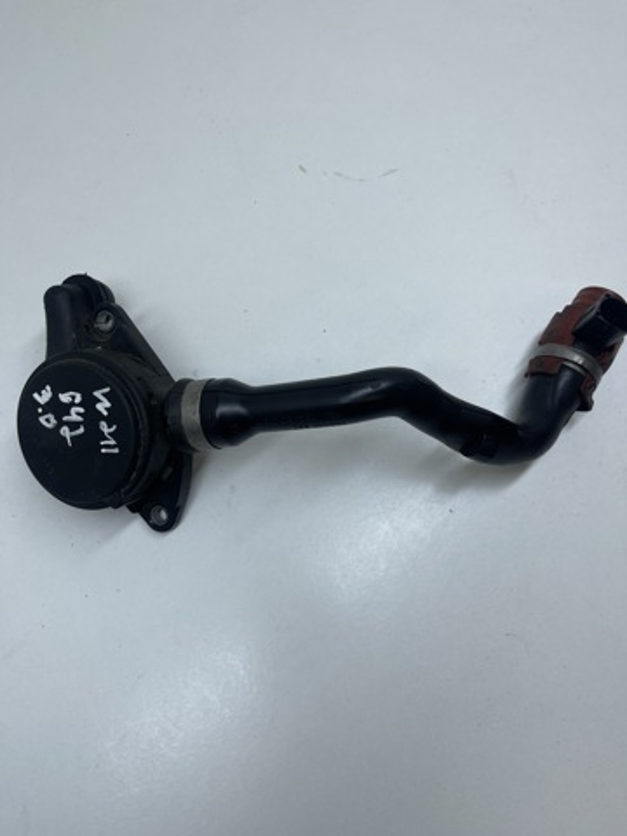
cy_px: 418
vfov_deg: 69.4
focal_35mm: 25
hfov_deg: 54.9
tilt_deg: -72.6
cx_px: 314
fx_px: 604
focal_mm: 5.1
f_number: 1.6
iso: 32
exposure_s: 1/1200
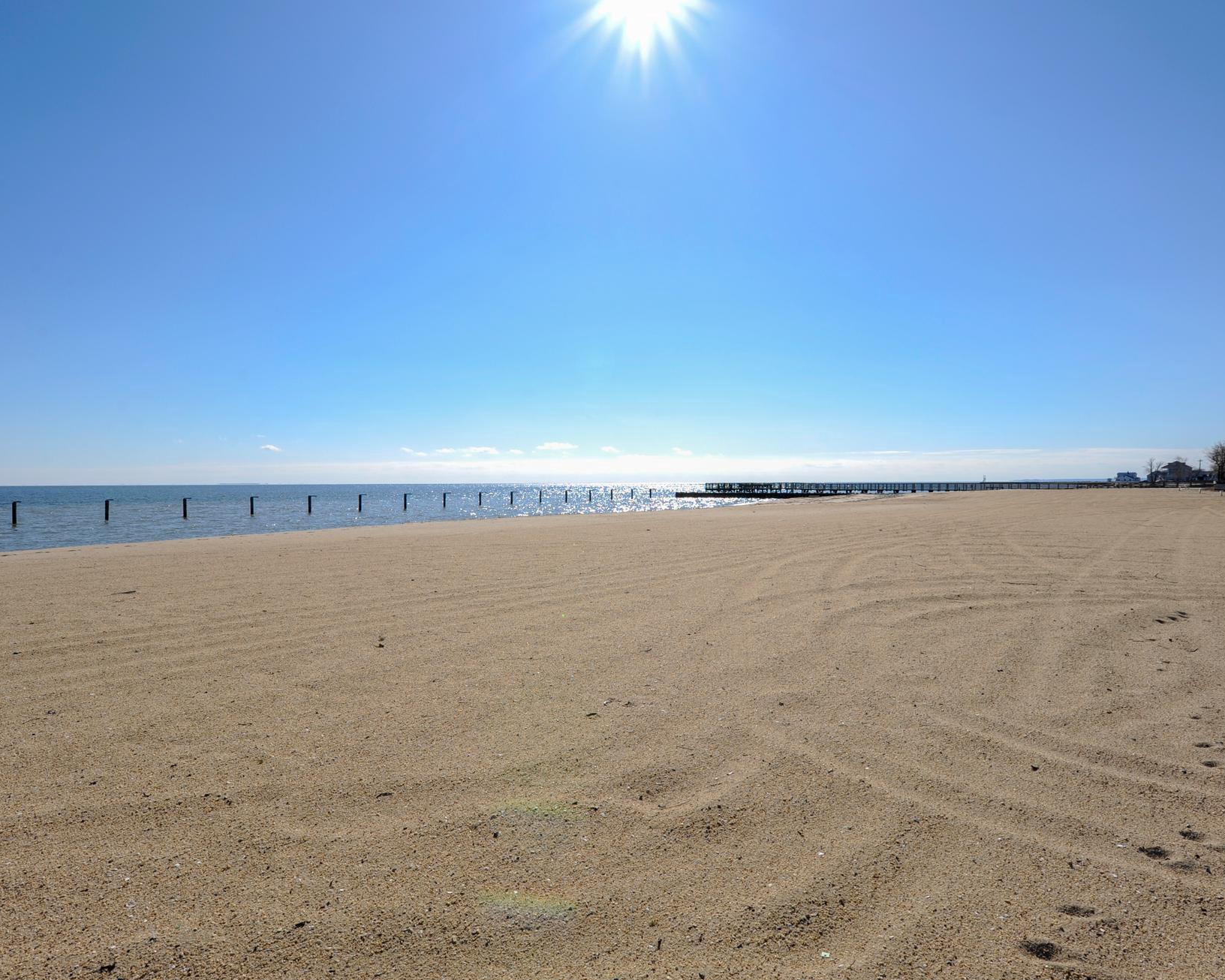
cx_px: 586
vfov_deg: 68.1
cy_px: 487
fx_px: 725
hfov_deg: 80.3
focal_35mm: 20
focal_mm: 17
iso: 100
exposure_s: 1/400
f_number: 10
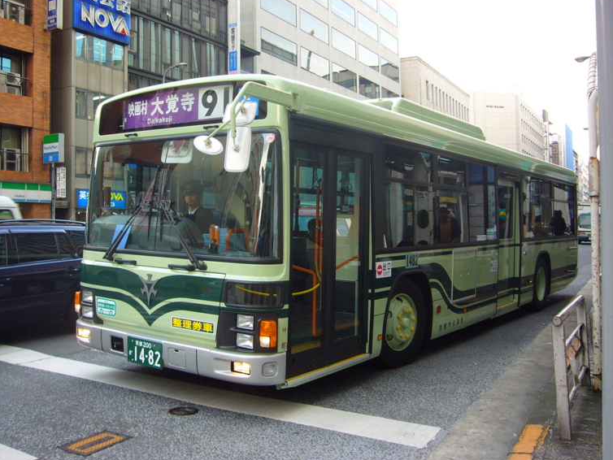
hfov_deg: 52.6
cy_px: 219
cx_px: 298
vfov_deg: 40.7
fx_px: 620
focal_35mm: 35
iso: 80
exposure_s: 1/100
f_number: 3
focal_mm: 5.4
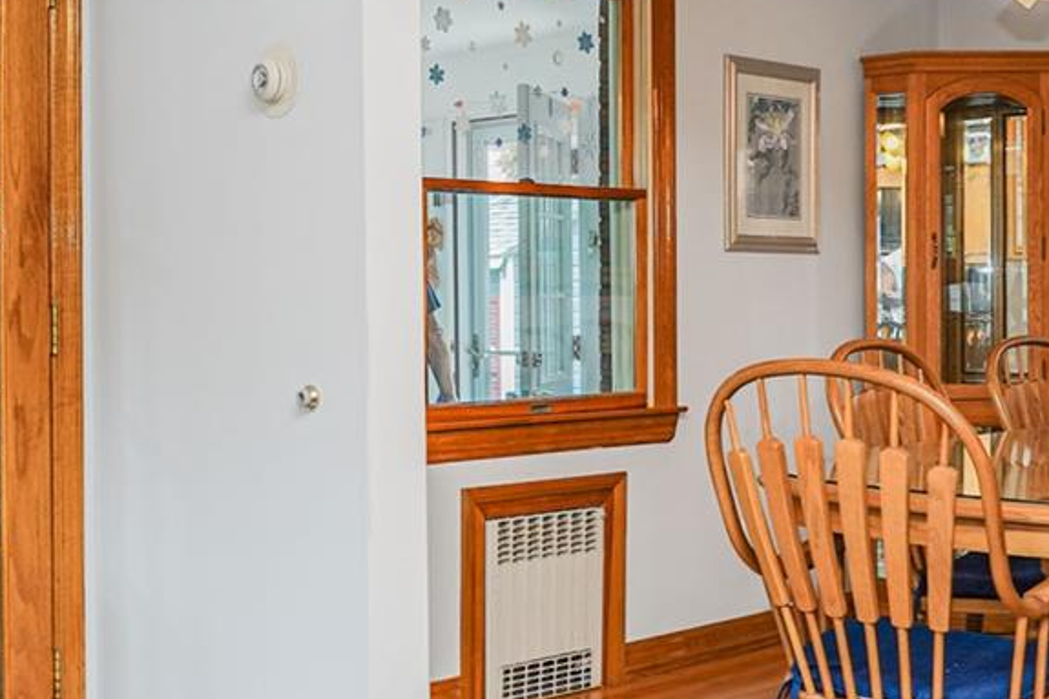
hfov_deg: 34.8
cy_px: 286
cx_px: 369
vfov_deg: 23.7
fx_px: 1660
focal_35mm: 57
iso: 64
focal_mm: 16
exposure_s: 1/15
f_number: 4
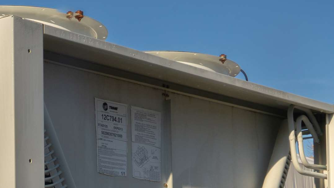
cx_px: -23
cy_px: 279
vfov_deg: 10.0
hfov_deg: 17.7
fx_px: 1036
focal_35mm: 117
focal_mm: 29
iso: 100
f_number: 18
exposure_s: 1/80
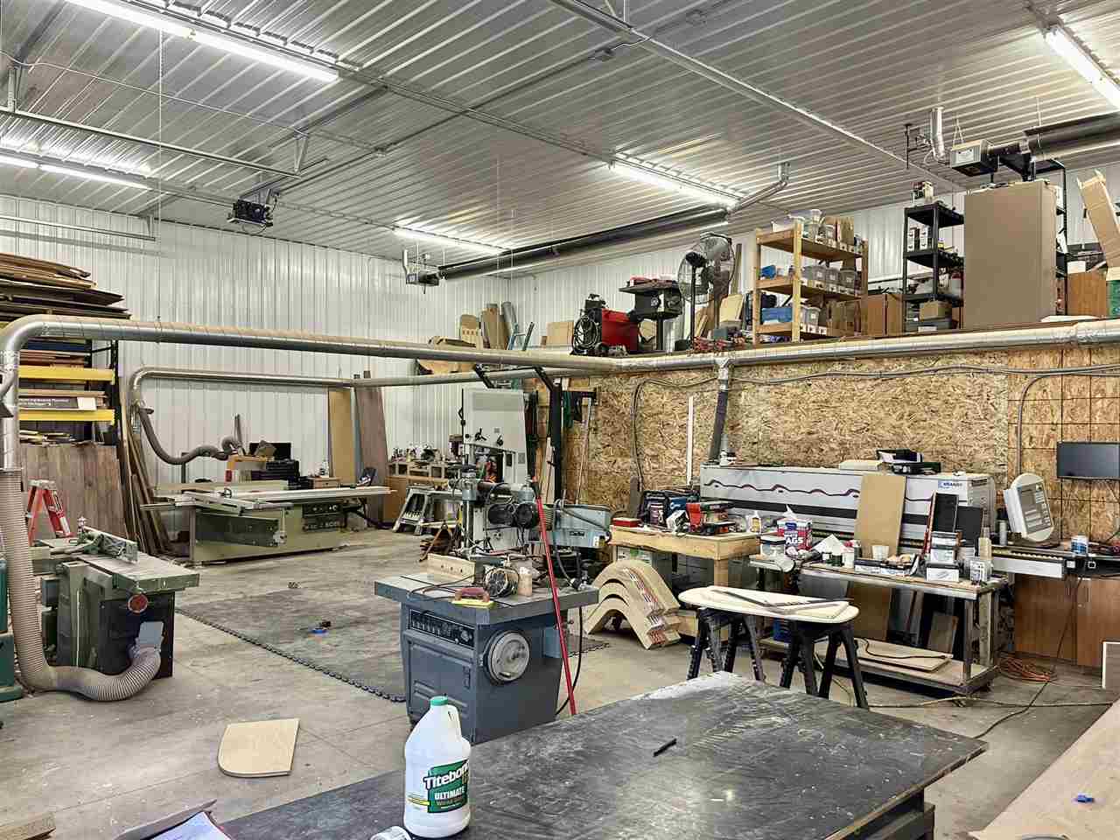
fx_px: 777
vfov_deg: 56.8
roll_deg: -1.0
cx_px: 560
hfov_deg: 71.6
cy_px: 420
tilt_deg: -1.3
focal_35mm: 24
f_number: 1.78
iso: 200
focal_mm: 6.86
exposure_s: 1/60
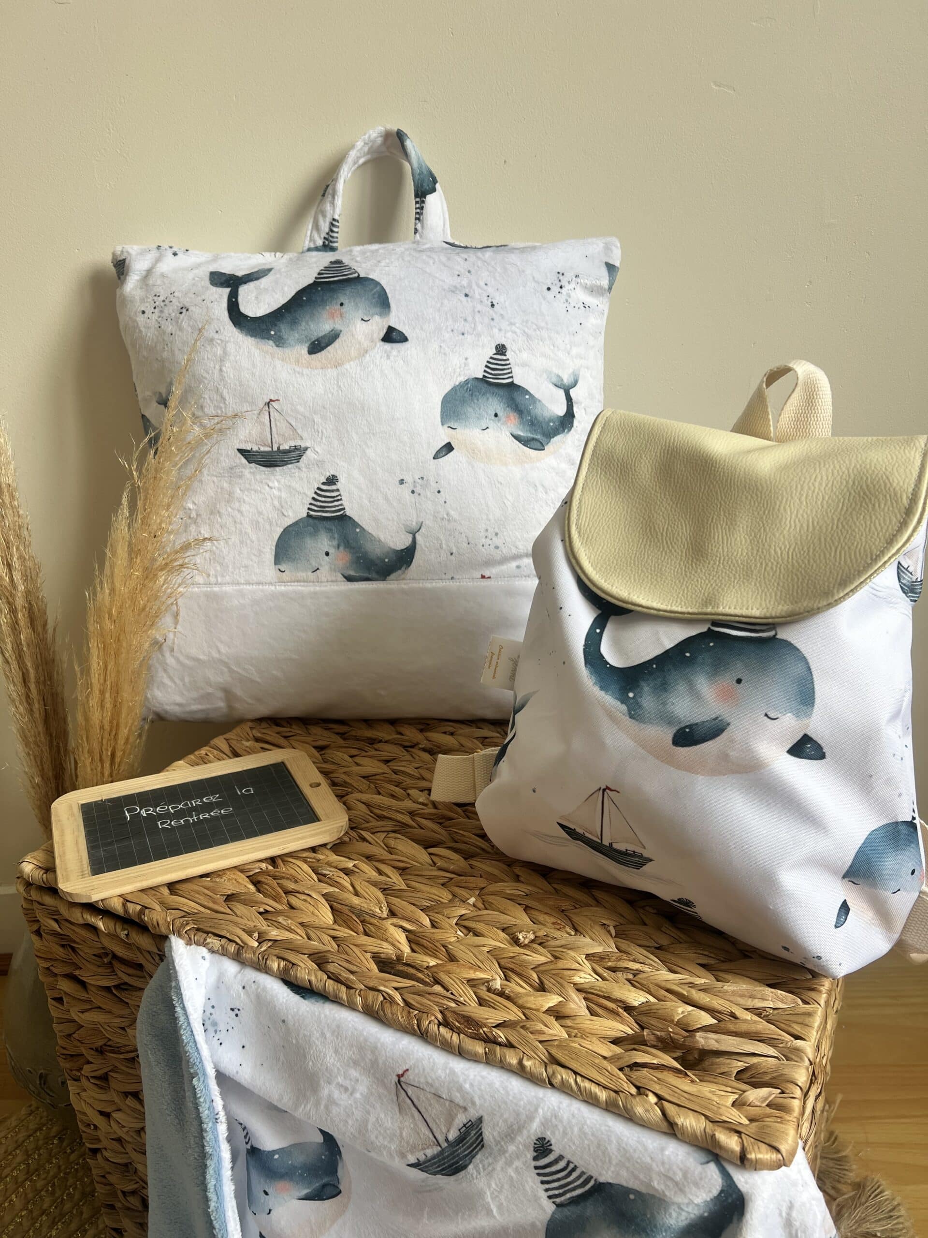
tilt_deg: -19.3
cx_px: 464
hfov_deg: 53.1
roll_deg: +3.0
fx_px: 929
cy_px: 619
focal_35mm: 26
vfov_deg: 67.3
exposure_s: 1/121
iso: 32
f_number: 1.5
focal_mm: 5.7
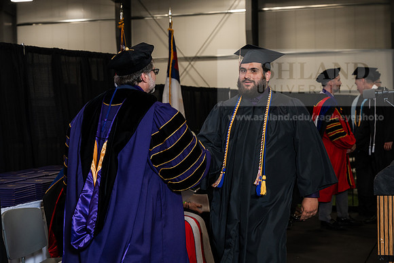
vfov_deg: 19.5
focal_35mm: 70
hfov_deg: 28.8
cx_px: 197
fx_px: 766
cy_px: 132
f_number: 5
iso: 1250
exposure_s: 1/200
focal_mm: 70
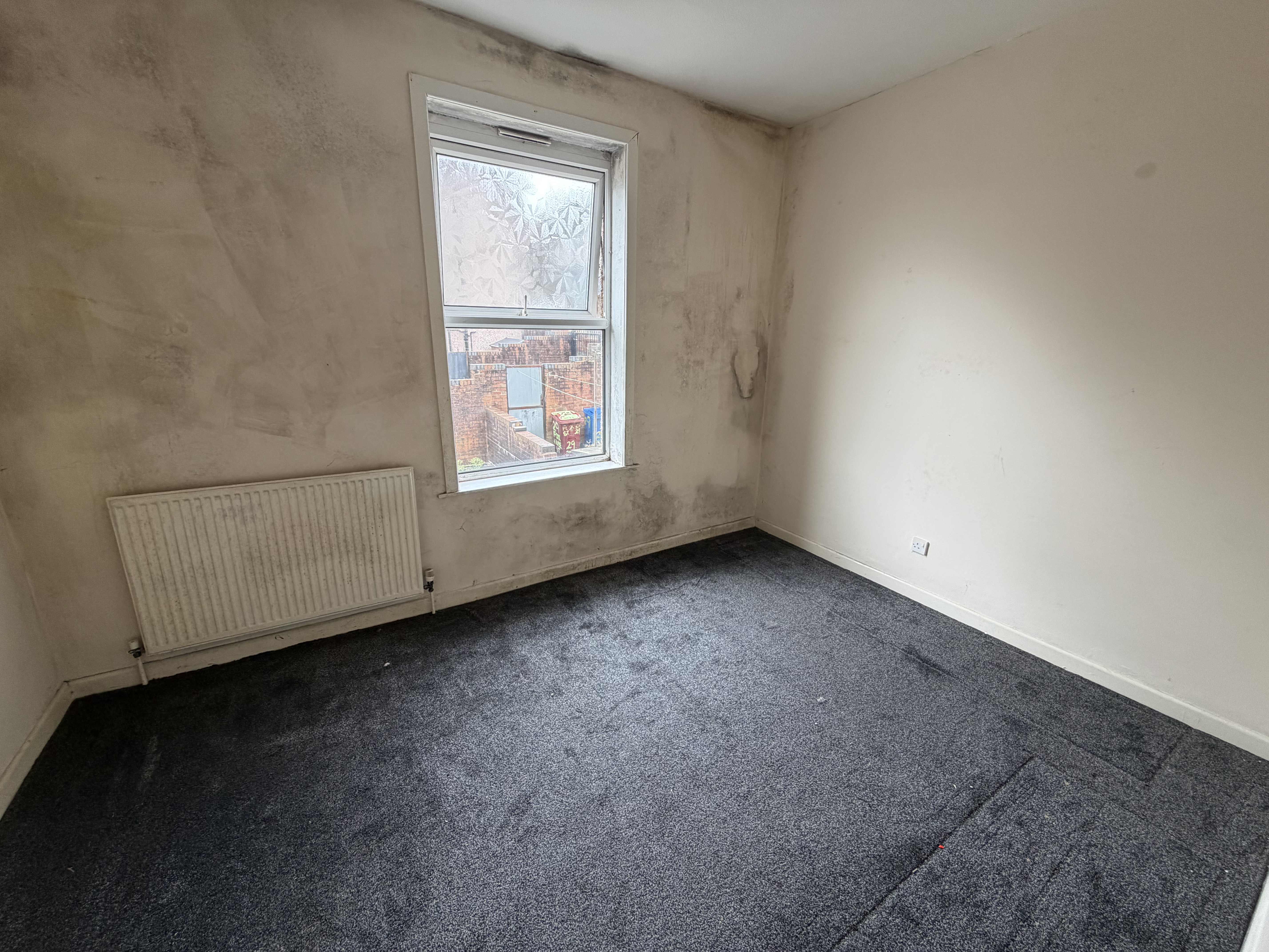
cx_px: 634
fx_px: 513
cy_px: 476
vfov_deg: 85.7
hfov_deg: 102.1
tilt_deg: -15.4
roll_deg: -0.7
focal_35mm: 14
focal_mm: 2.22
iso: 200
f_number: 2.2
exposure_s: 1/121
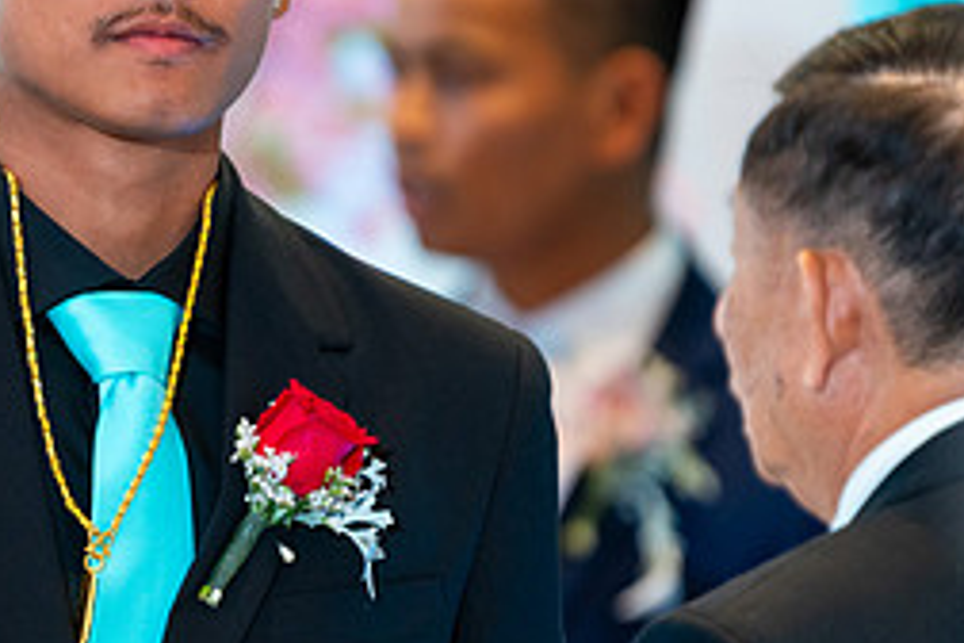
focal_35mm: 460
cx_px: 138
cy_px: 323
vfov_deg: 3.0
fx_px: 12317
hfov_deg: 4.5
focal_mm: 200
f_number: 2.8
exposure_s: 1/200
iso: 800
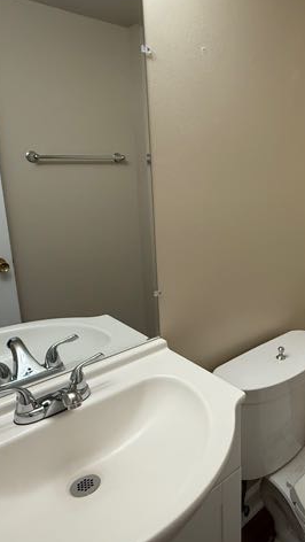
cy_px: 255
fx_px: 388
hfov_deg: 40.0
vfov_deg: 69.8
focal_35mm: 27
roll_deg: -2.0
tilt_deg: -13.3
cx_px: 269
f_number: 2.2
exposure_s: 1/120
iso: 320
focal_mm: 2.22
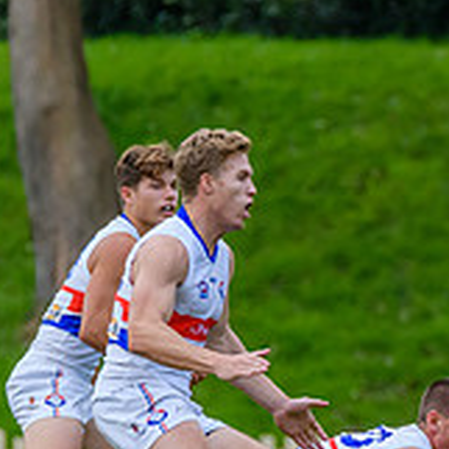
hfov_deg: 1.0
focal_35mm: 1690
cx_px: 503
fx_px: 24801
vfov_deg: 1.0
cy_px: 402
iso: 2200
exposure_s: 1/1600
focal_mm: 450
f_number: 6
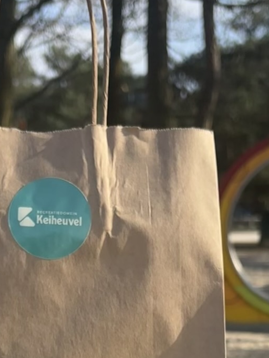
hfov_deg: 18.9
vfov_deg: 22.9
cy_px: 431
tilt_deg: -12.7
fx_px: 808
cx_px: 128
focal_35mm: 78
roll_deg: -1.9
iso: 50
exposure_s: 1/1477
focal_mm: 5.96
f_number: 1.6
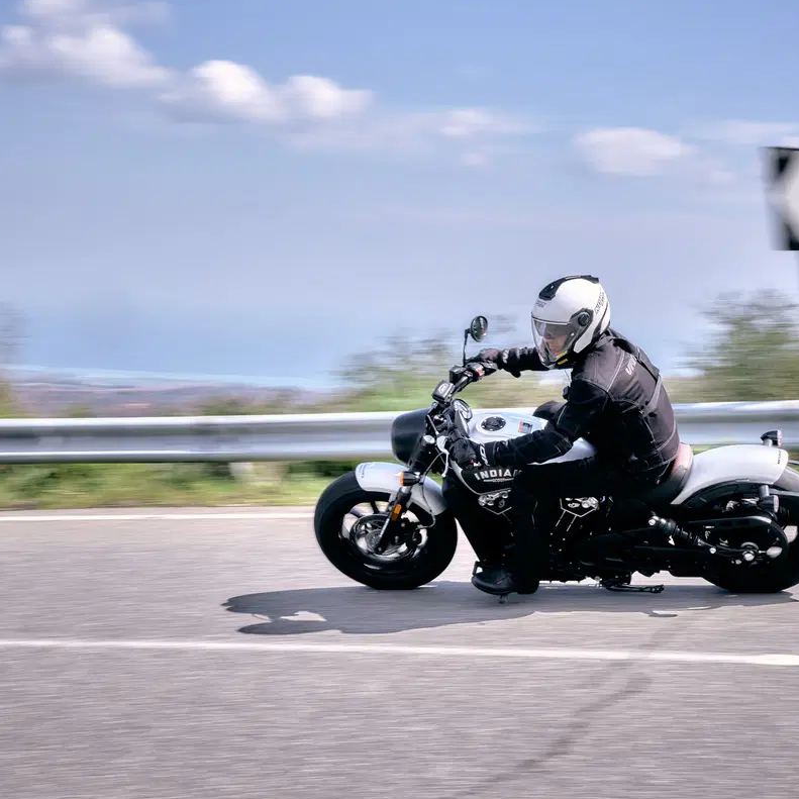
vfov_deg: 29.6
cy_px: 400
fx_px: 1515
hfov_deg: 29.5
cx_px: 428
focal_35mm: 58
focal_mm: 30.2
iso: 200
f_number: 14
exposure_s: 1/125
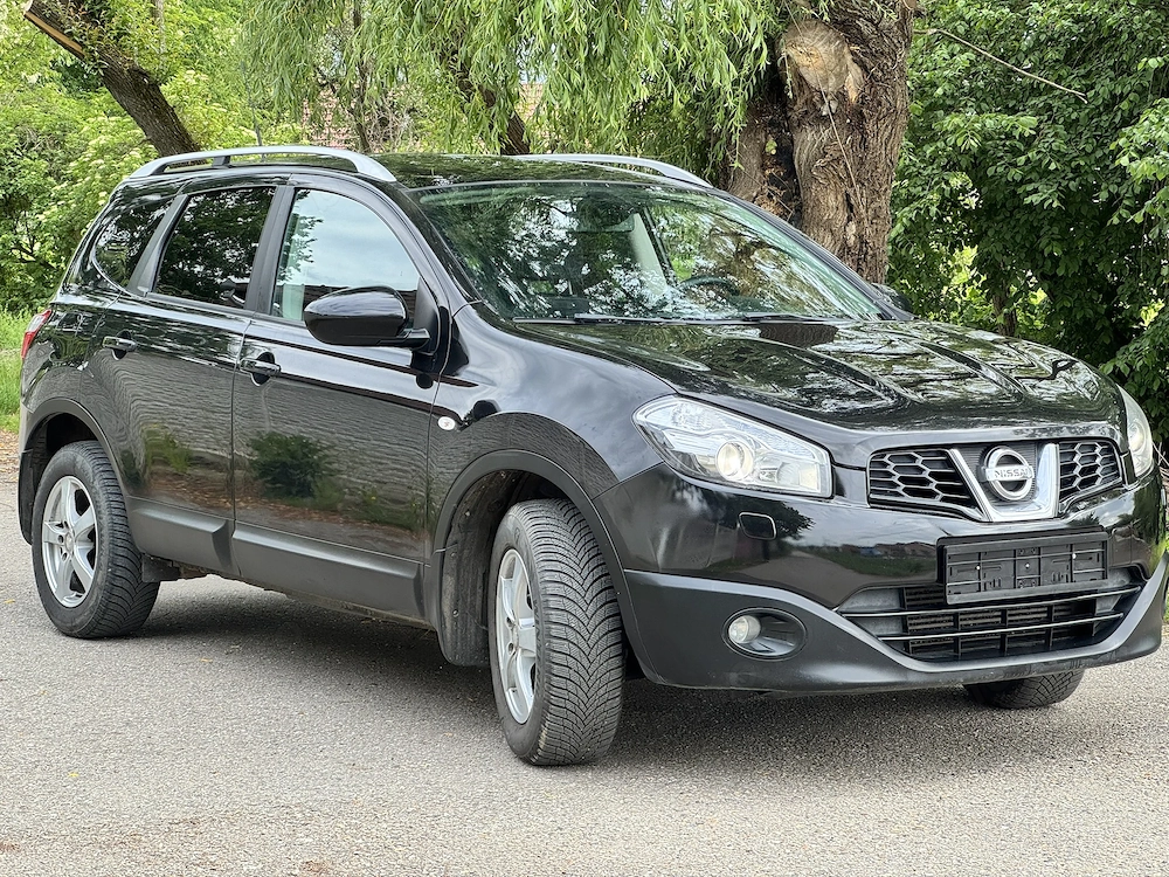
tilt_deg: -3.5
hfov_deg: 25.3
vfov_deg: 19.1
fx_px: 2600
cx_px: 584
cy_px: 438
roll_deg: +0.5
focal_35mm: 77
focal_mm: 9
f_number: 2.8
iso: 32
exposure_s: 1/99
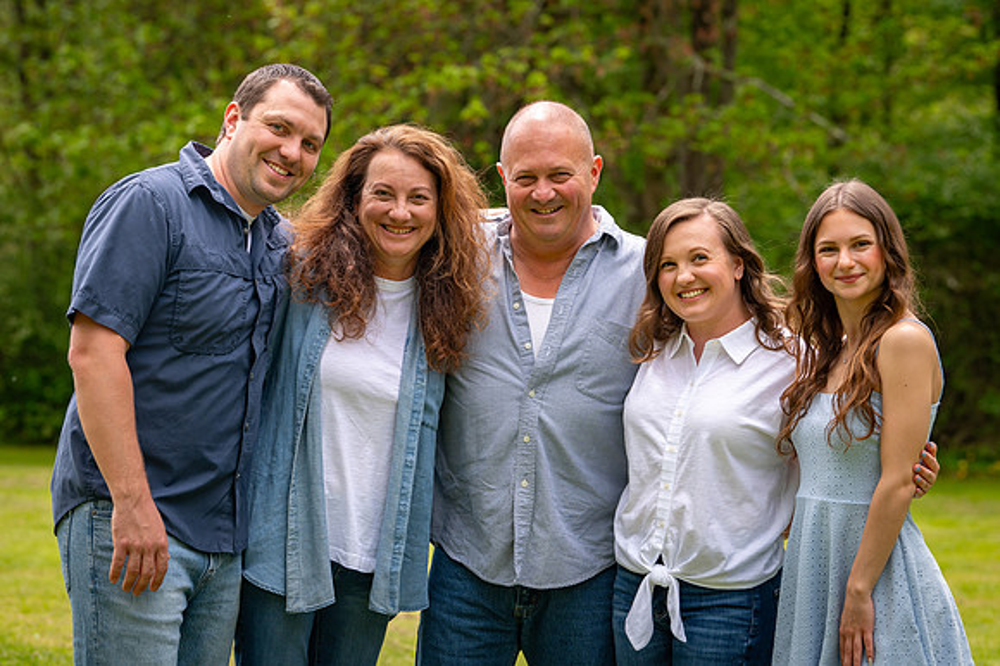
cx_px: 534
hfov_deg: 16.8
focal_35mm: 122
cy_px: 298
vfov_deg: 11.3
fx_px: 3378
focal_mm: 110
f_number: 5
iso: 400
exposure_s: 1/800
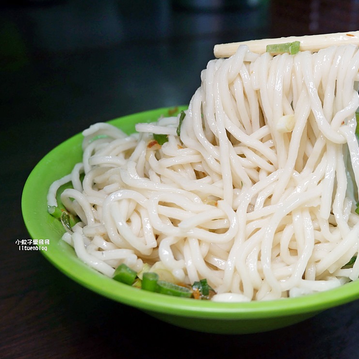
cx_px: 227
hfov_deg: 38.9
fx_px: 505
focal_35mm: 43
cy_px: 180
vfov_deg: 39.2
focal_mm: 18
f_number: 4.2
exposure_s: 1/60
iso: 200
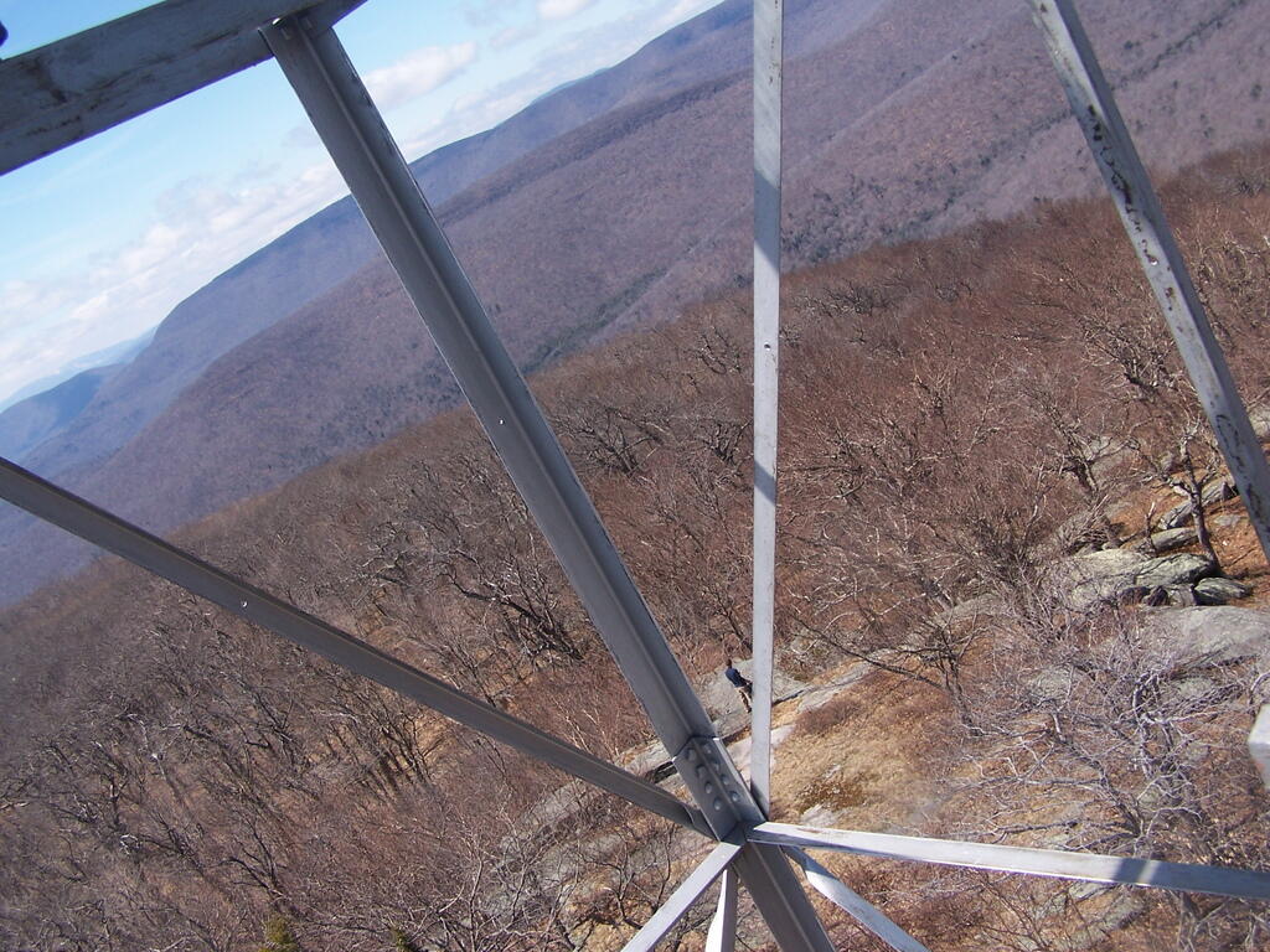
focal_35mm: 38
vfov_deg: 37.7
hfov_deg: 49.0
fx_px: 1394
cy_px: 476
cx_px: 635
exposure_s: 1/640
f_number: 4
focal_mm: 6.3
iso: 80
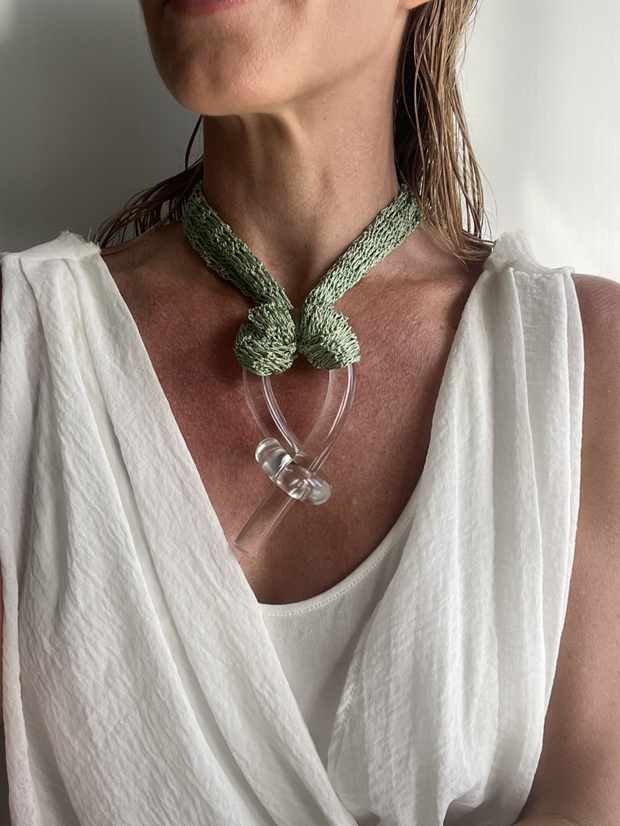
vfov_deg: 60.0
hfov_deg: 46.8
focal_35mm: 30
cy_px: 413
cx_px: 310
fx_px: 716
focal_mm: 2.71
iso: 32
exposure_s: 1/122
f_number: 2.2
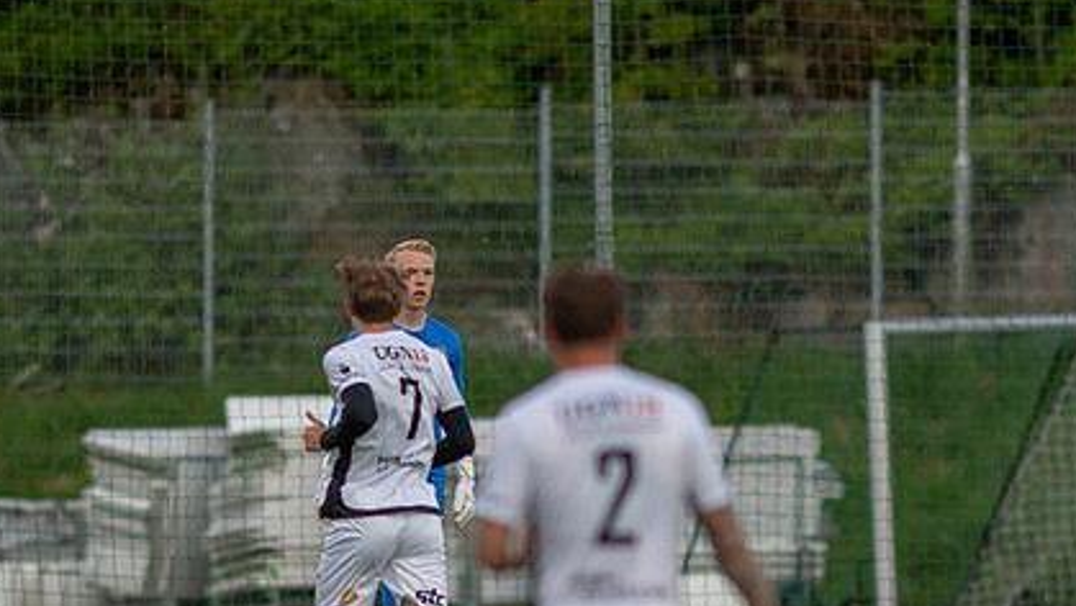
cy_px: 461
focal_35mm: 877
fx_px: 25030
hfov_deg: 2.5
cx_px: 480
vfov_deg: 1.4
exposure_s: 1/1600
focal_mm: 300
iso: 180
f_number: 3.2
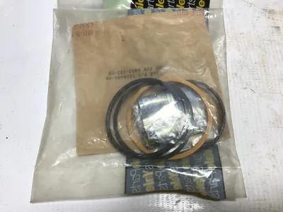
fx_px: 253
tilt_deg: -65.6
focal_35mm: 31
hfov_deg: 58.4
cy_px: 106
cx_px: 142
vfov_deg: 45.4
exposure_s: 1/168
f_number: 2.4
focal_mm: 3.3
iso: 25
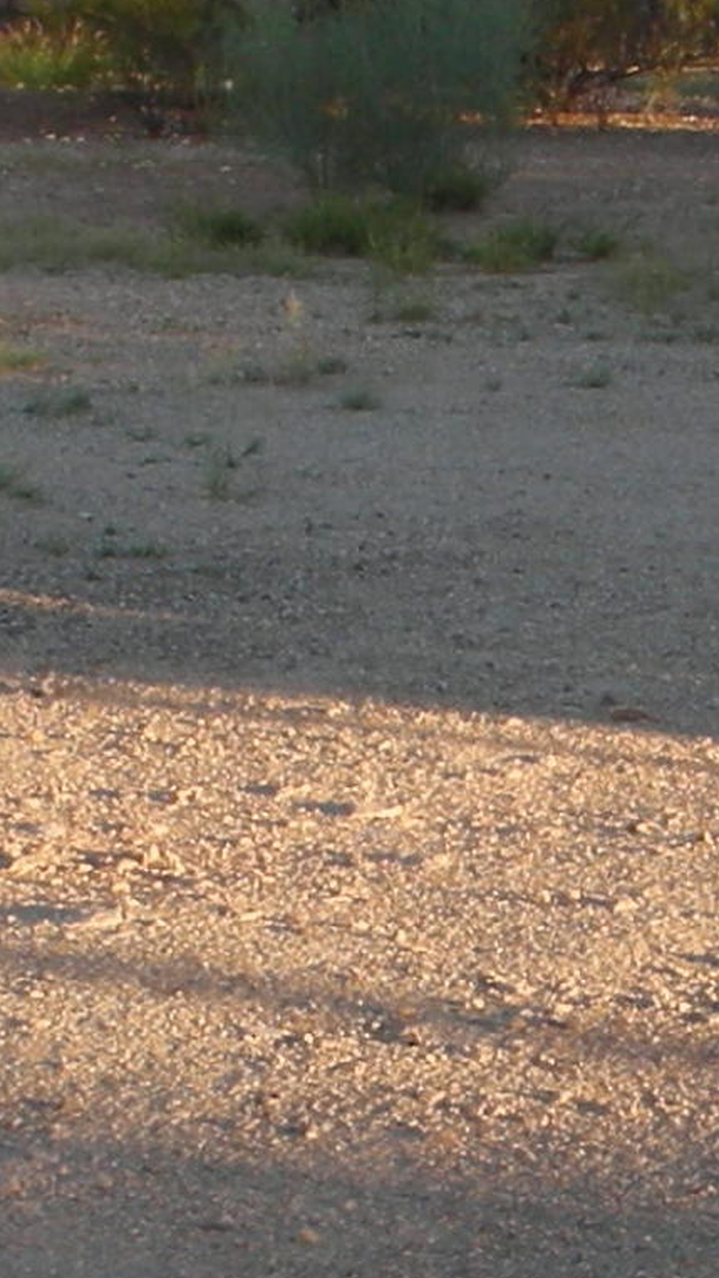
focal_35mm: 150
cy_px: 707
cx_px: 473
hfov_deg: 8.1
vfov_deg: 14.3
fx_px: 5086
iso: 50
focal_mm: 5.8
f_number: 3
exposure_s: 1/140
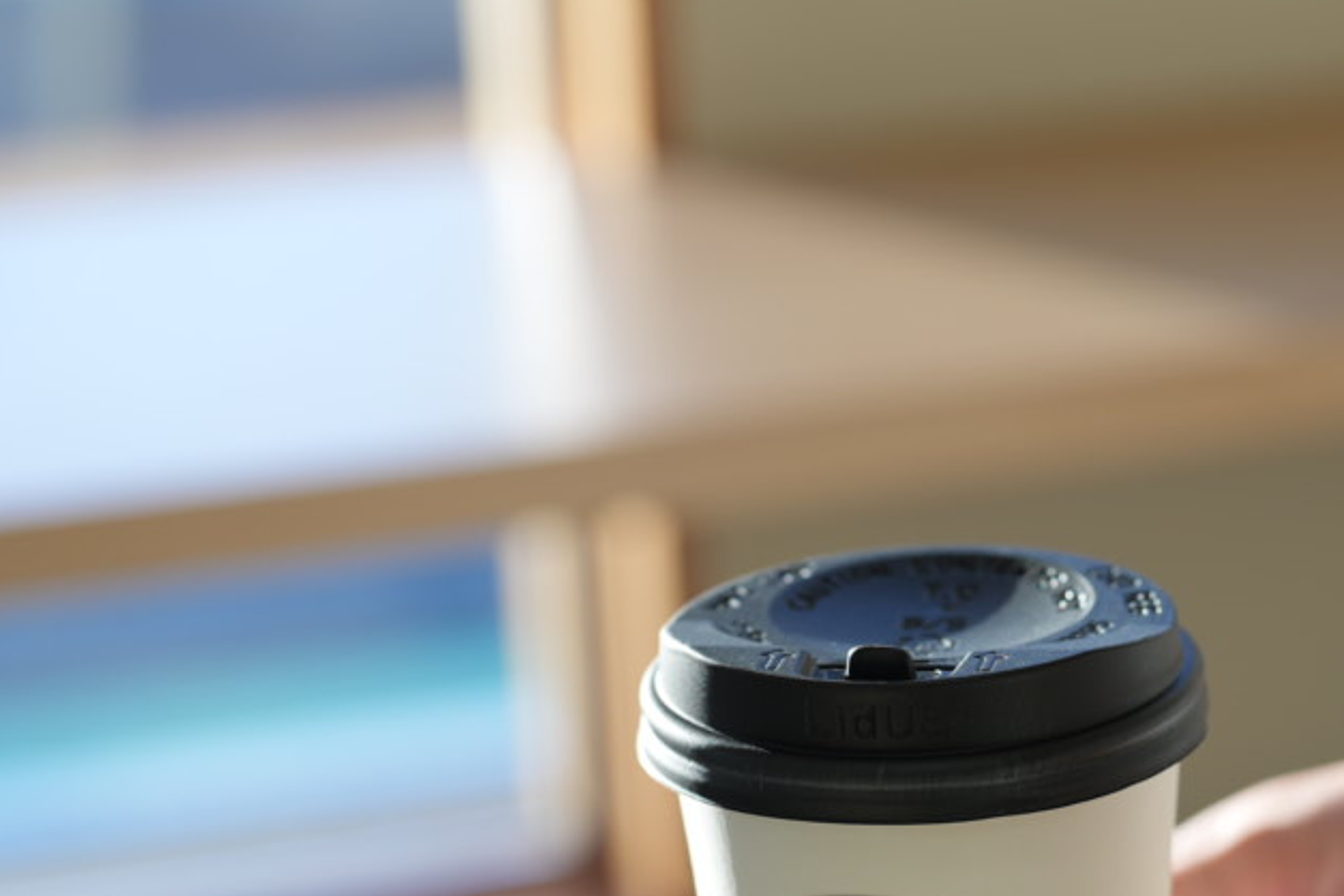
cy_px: 1057
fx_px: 4816
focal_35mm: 129
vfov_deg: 10.5
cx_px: 973
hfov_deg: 15.8
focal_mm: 50
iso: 100
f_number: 2.8
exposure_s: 1/160
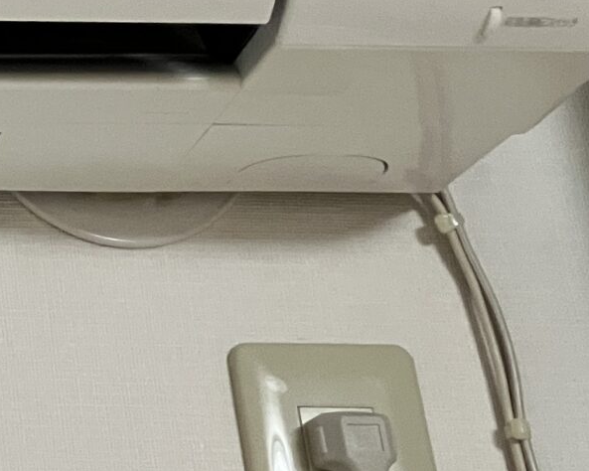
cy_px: -75
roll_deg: -1.6
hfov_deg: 13.9
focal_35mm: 118
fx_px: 2056
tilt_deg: +27.4
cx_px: -569
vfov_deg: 12.8
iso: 320
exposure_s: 1/60
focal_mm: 3.99
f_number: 1.8
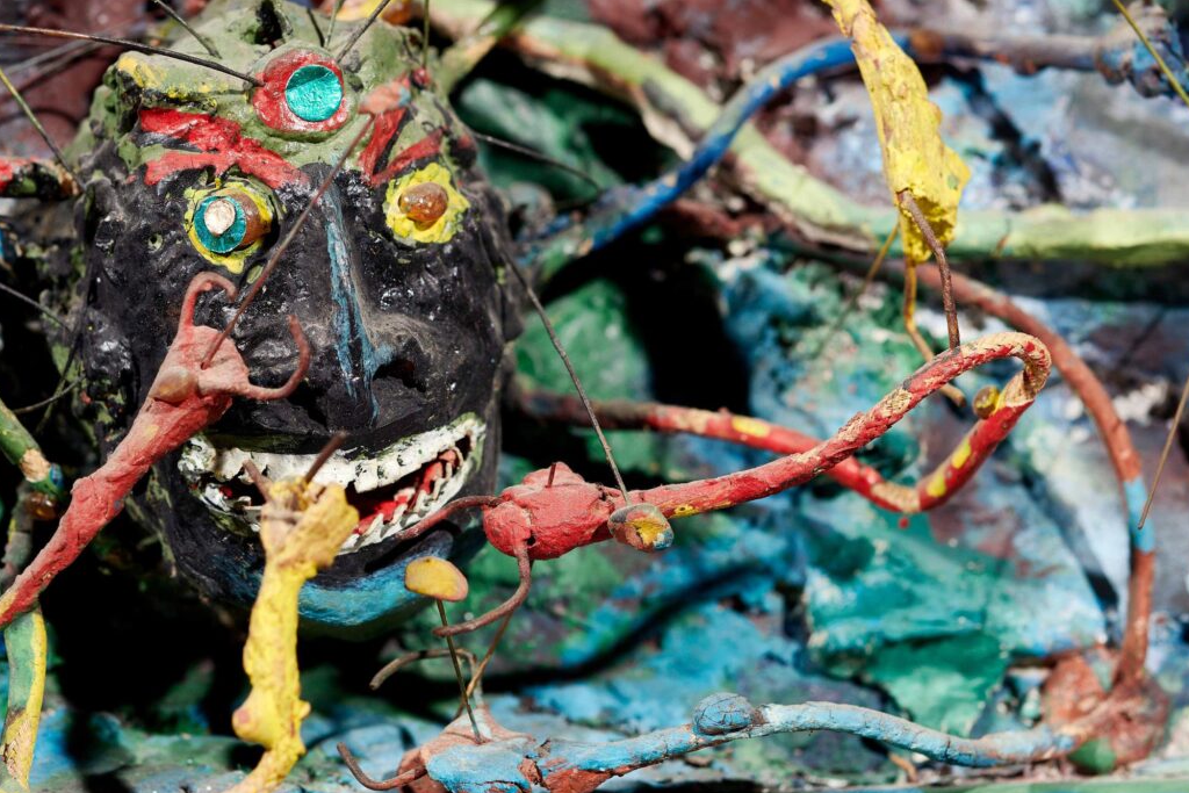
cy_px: 315
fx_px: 2973
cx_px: 550
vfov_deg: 15.2
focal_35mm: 90
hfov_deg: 22.6
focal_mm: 60
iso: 40
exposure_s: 1/125
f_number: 7.1
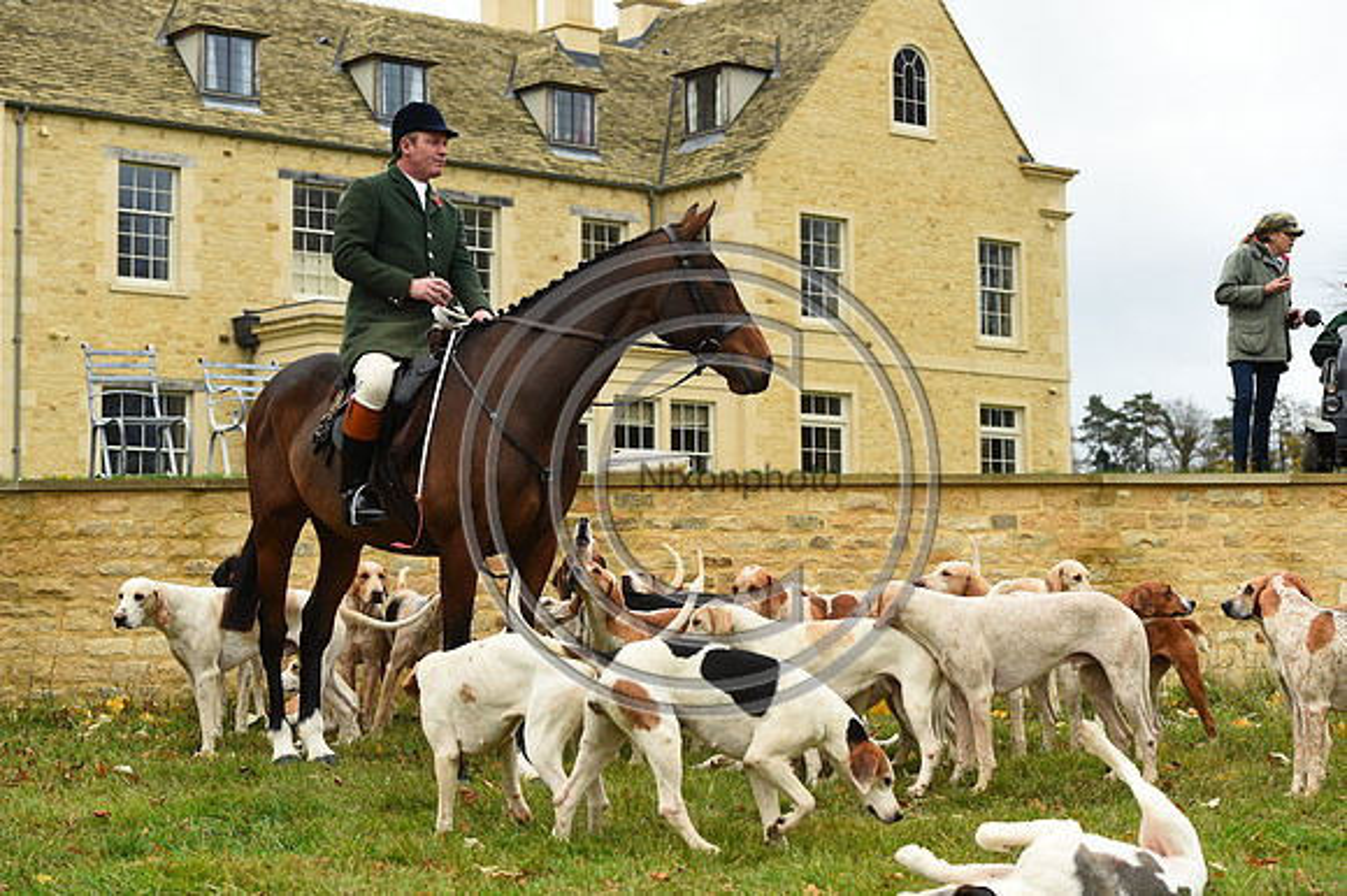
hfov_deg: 28.9
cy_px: 448
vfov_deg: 19.4
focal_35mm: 70
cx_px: 674
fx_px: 2618
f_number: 5.6
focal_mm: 70
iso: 1600
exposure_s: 1/1250
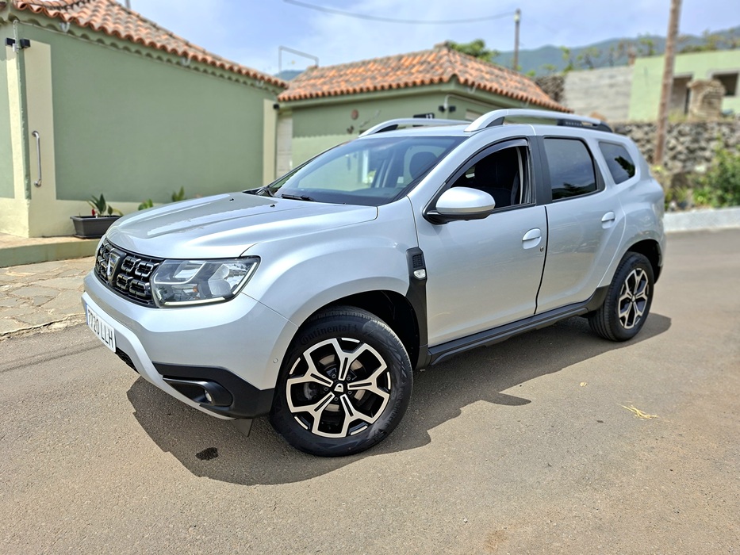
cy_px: 278
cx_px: 370
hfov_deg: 73.9
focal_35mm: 23
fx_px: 492
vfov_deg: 58.9
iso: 50
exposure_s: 1/2500
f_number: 1.8
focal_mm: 5.54
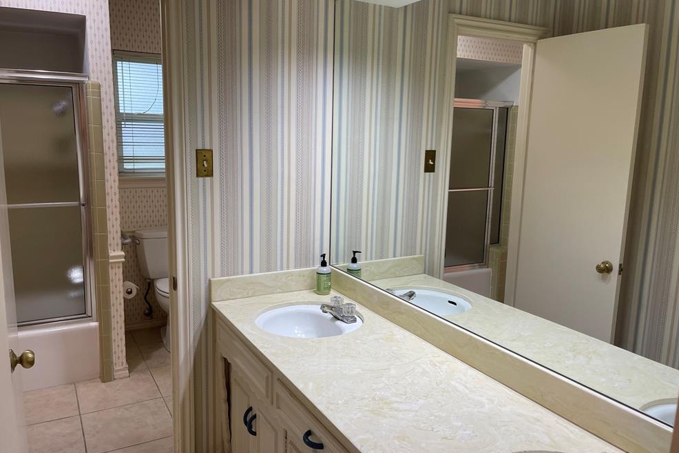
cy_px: 226
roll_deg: -1.8
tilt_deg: -11.3
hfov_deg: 67.4
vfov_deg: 47.9
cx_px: 331
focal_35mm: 27
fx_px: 509
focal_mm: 5.1
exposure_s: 1/120
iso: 100
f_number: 1.6
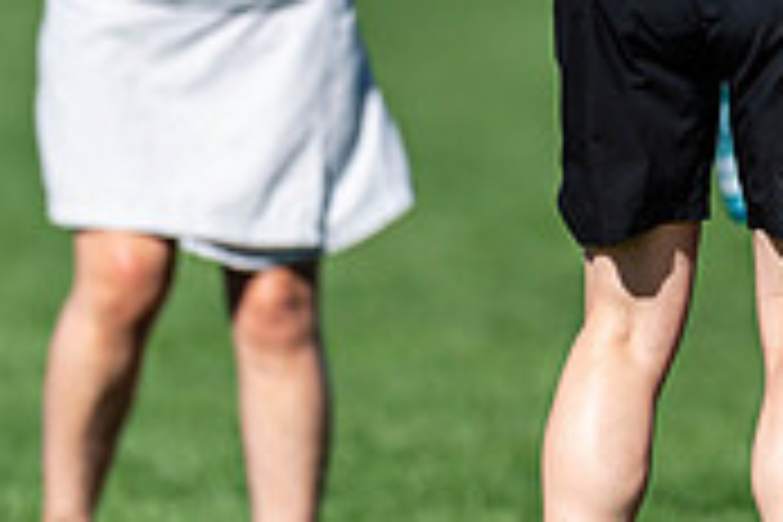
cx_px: 688
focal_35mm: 1337
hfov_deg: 1.5
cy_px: -151
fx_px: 29077
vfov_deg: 1.0
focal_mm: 400
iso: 100
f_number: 2.8
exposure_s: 1/2500
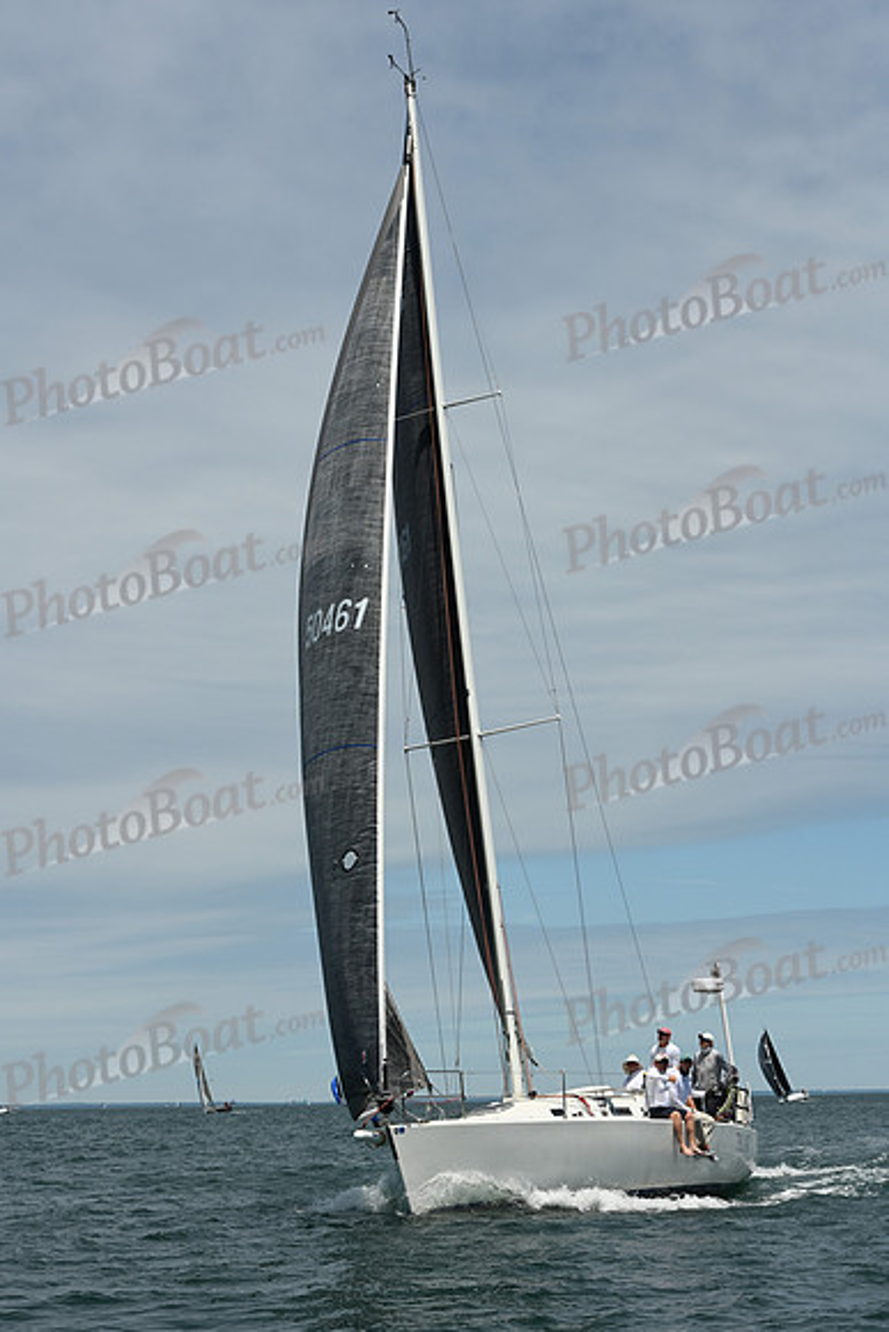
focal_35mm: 70
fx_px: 2591
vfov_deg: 28.8
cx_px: 444
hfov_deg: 19.5
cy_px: 666
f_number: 10
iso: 320
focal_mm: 70
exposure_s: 1/1000
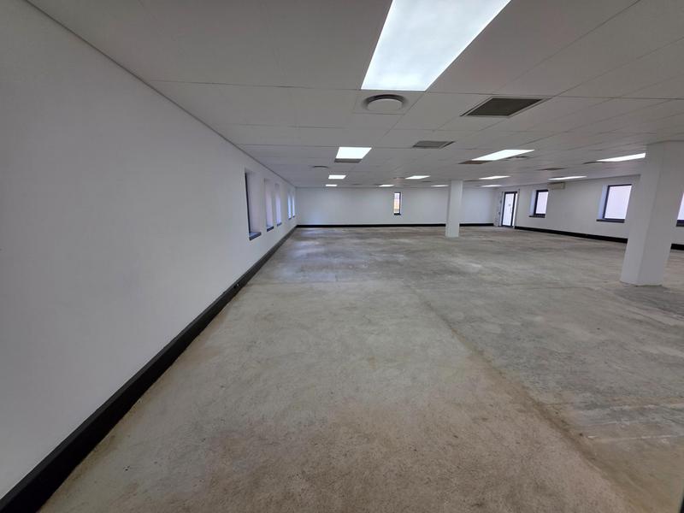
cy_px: 256
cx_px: 342
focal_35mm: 13
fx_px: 257
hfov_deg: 106.2
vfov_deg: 89.9
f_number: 1.9
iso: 32
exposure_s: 1/100
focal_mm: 2.2
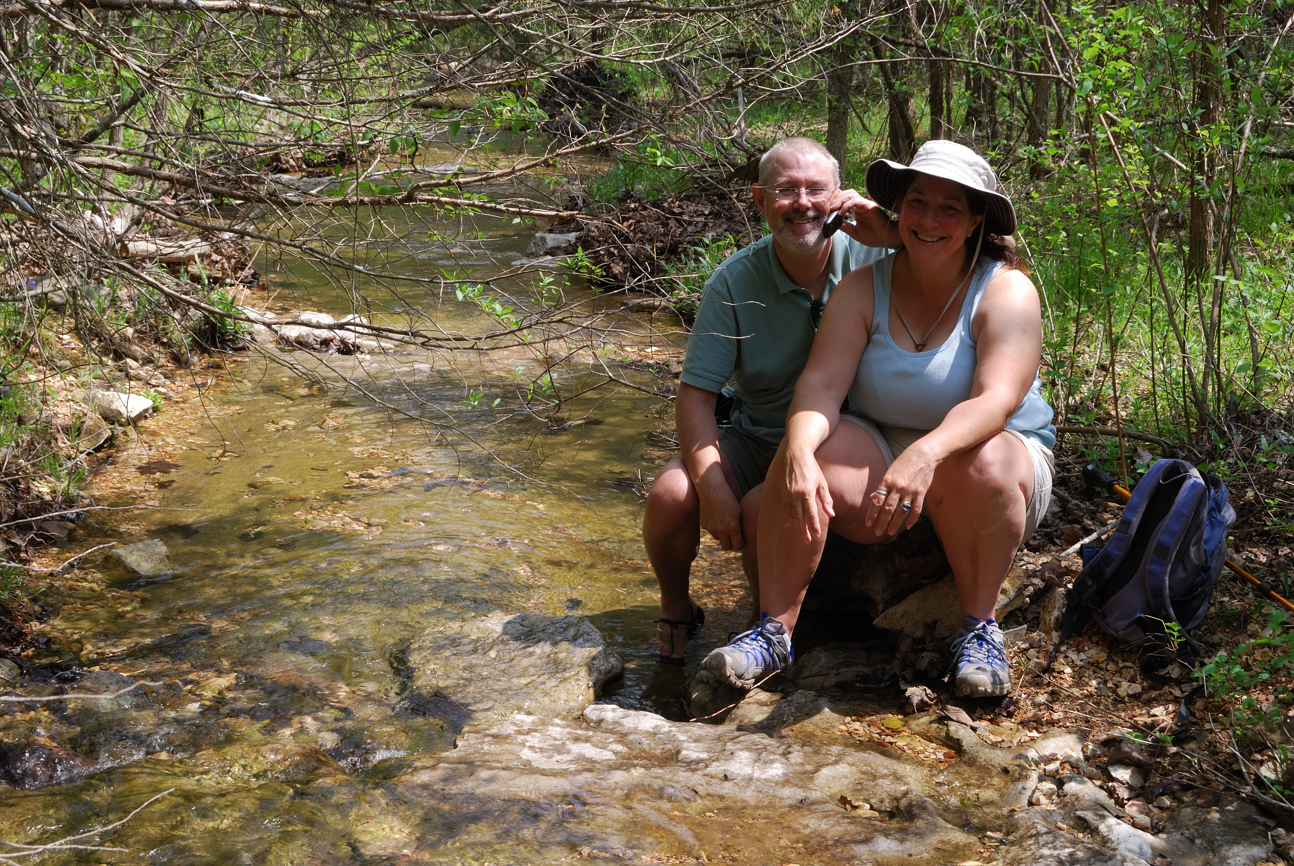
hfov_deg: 37.8
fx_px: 1889
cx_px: 647
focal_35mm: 52
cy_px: 433
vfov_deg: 25.8
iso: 200
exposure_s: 1/60
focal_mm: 35
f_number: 13
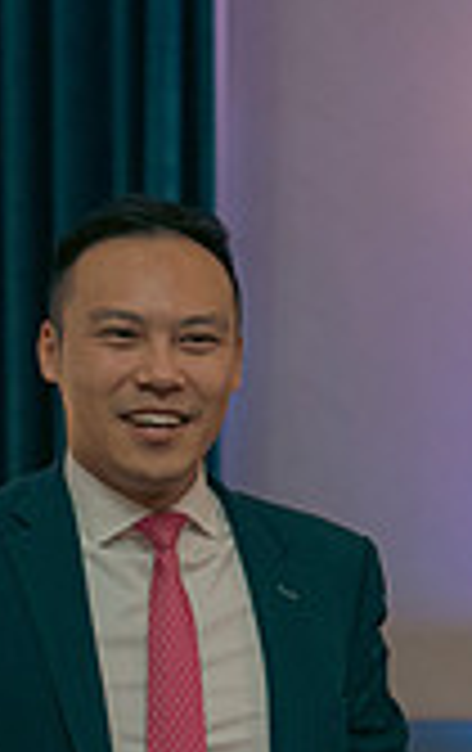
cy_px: 777
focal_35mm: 219
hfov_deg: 6.0
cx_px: 117
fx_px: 4488
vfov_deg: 9.5
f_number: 3.5
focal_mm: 62
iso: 2500
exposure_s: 1/160
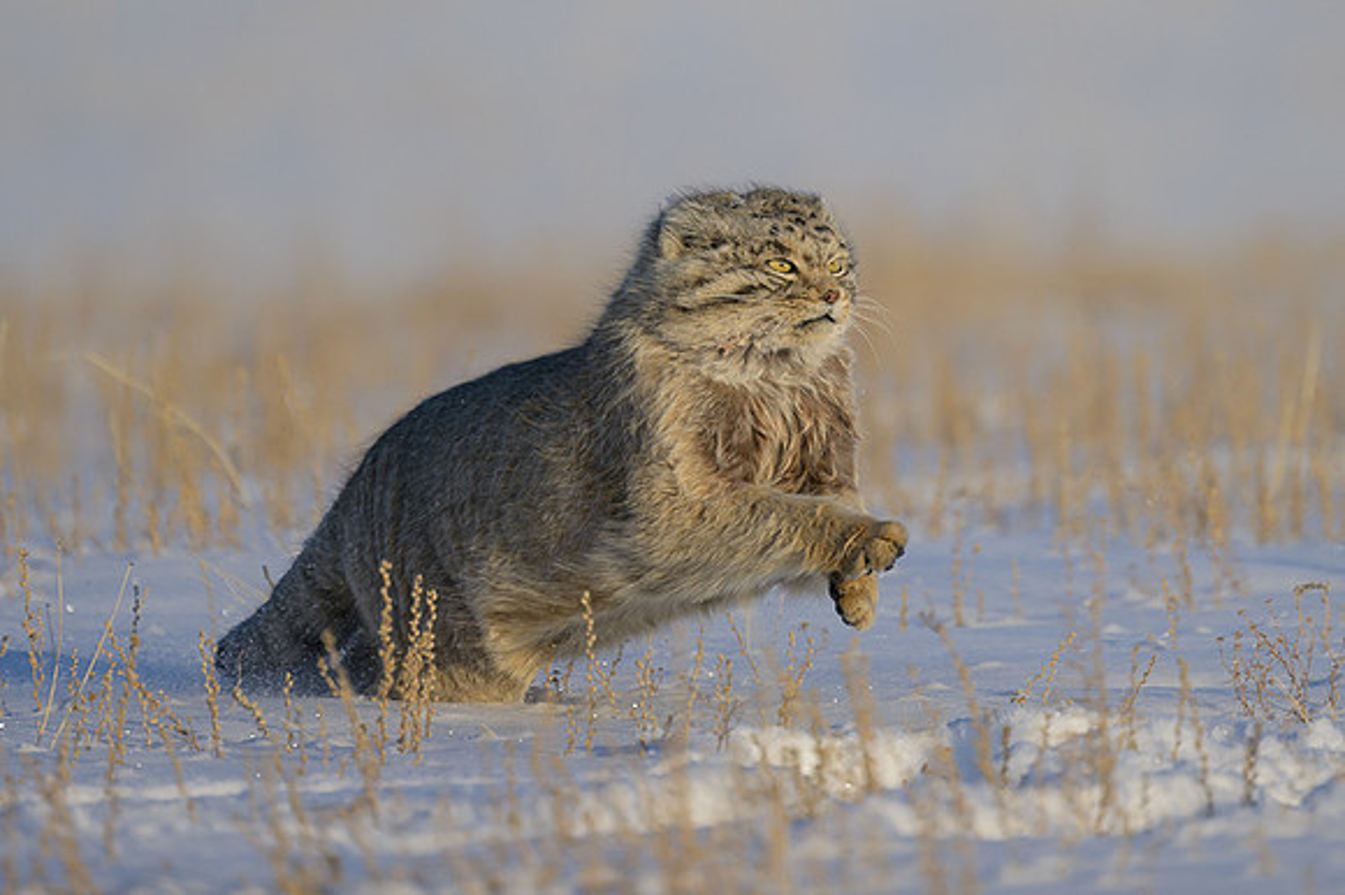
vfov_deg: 2.2
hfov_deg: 3.3
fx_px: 23509
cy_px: 191
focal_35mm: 630
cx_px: 724
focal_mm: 400
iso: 400
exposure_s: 1/2500
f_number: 5.6
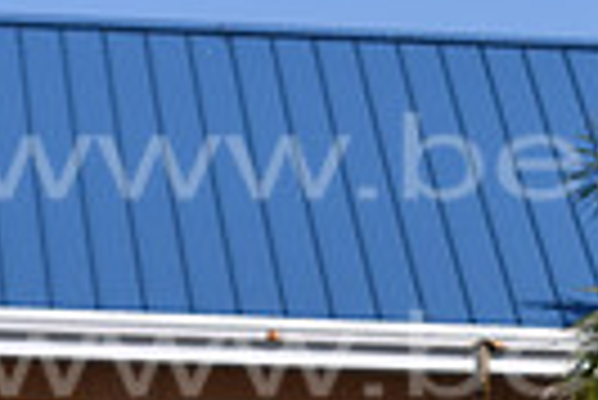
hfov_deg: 3.1
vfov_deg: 2.1
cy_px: 856
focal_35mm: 667
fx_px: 11092
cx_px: 1007
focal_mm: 102
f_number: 4.5
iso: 220
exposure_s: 1/8000
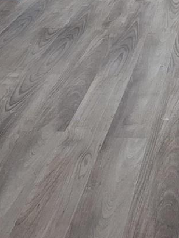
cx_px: 221
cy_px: -127
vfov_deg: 21.8
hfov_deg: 18.9
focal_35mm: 73
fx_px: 503
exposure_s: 1/60
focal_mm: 2.2
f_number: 1.9
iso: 160
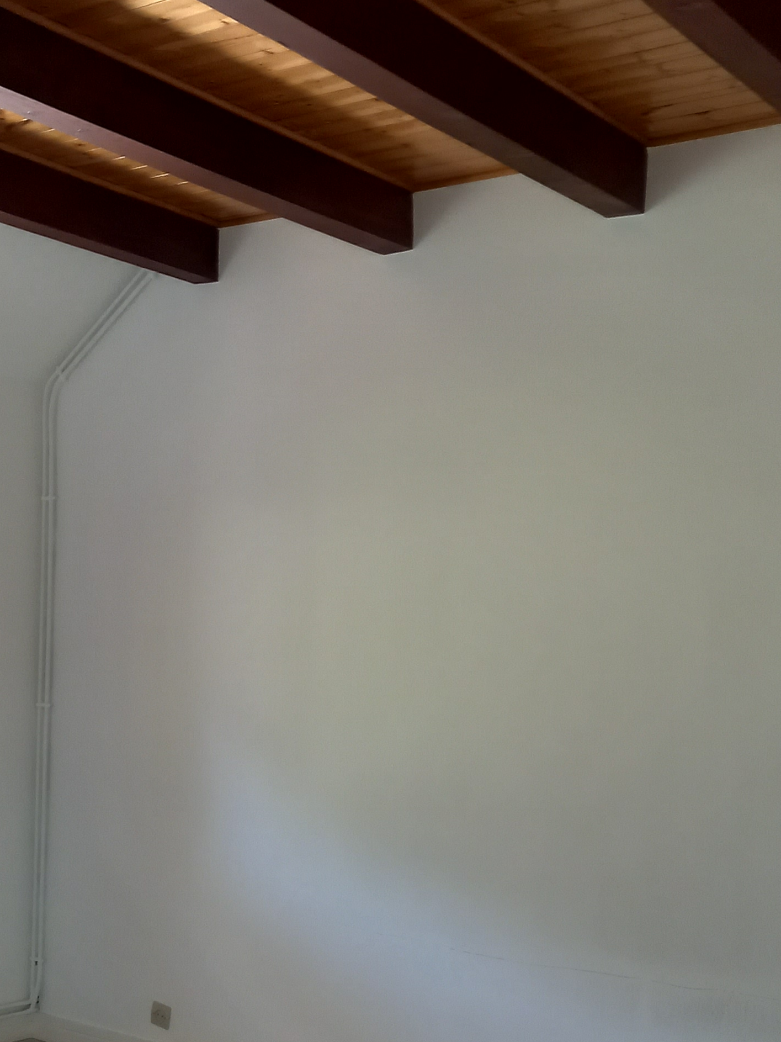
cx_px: 257
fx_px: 1595
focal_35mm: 53
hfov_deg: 27.3
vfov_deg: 35.6
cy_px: 740
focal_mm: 4.6
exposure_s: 1/59
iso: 200
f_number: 2
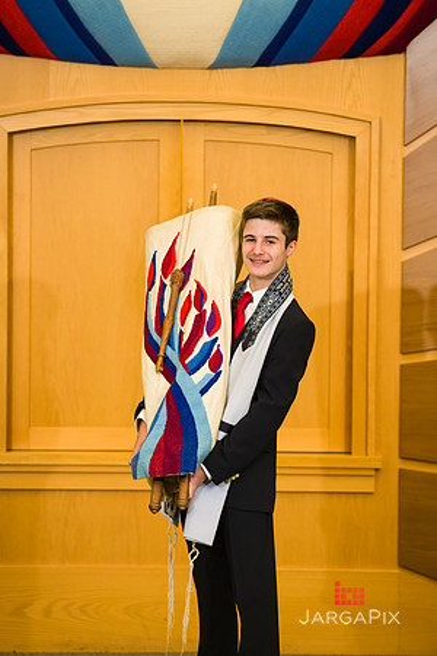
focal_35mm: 200
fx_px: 3641
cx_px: 218
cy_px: 328
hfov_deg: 6.9
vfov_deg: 10.3
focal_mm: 200
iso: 1250
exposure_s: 1/200
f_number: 5.6
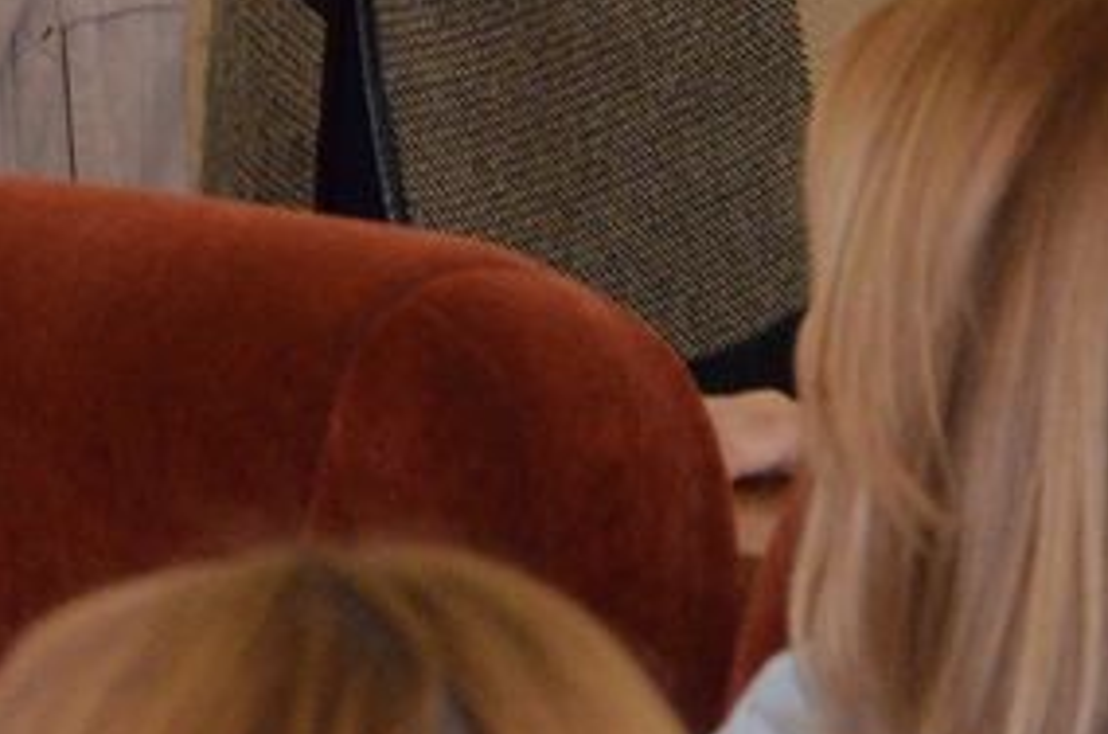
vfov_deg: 2.4
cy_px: -970
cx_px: 218
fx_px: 17058
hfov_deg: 3.7
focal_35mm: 555
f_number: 5.3
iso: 1000
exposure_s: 1/250
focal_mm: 75
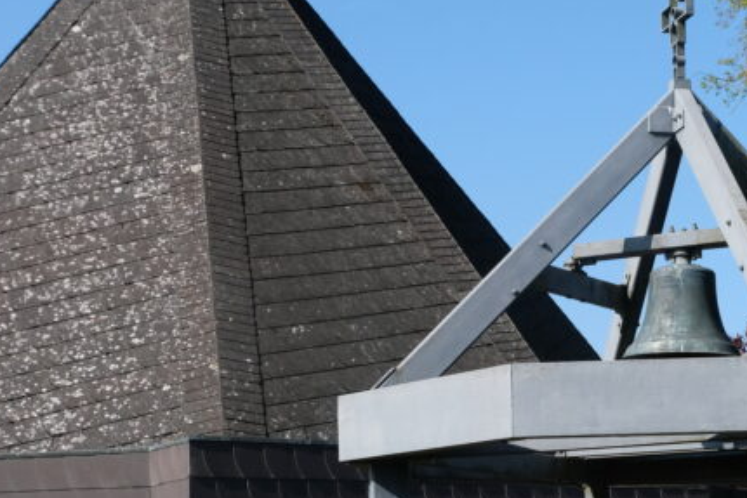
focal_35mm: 92
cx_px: 549
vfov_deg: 14.7
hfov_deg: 22.0
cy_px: 451
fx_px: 1910
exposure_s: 1/640
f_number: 8
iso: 400
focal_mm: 22.3
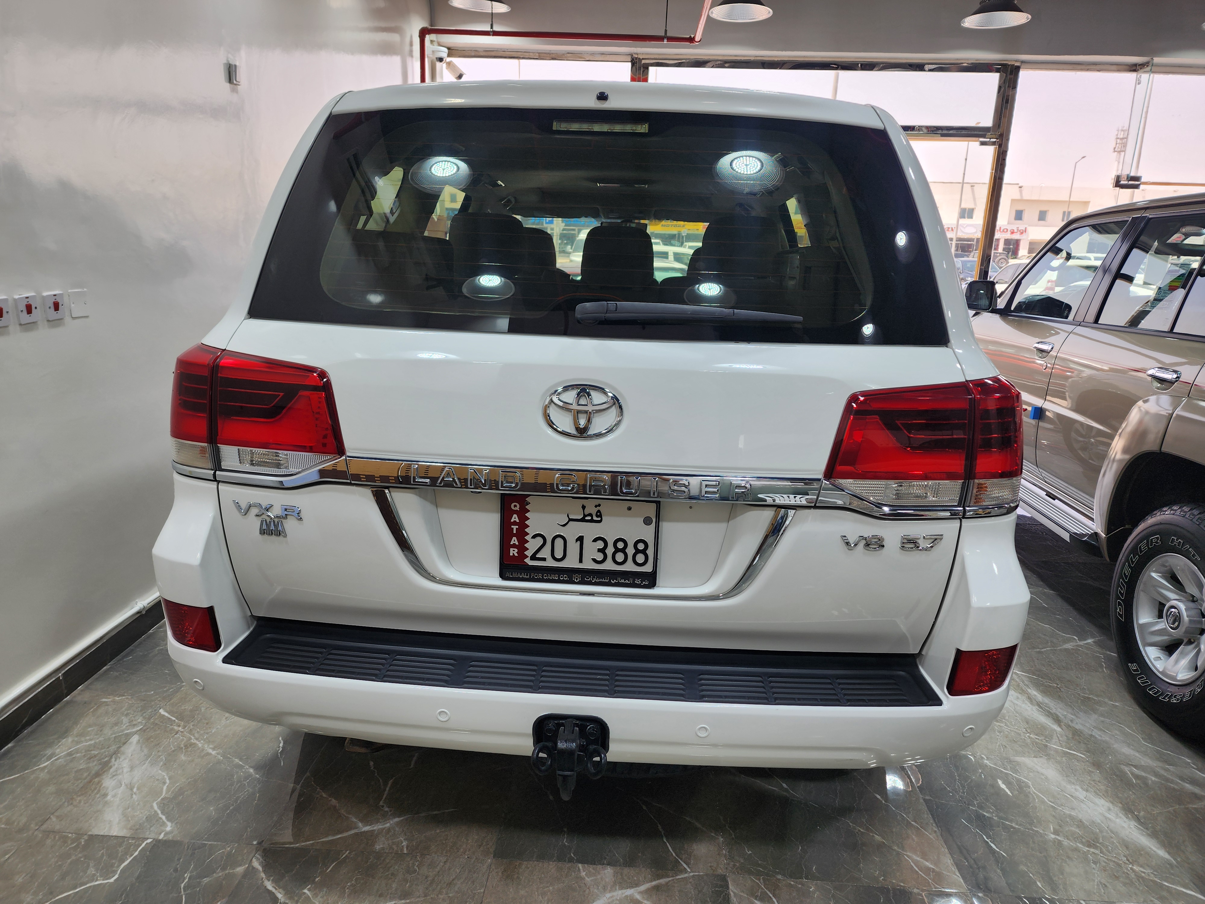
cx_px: 602
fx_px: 801
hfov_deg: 73.9
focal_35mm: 23
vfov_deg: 58.9
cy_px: 452
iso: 12
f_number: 1.8
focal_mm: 6.4
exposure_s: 1/192
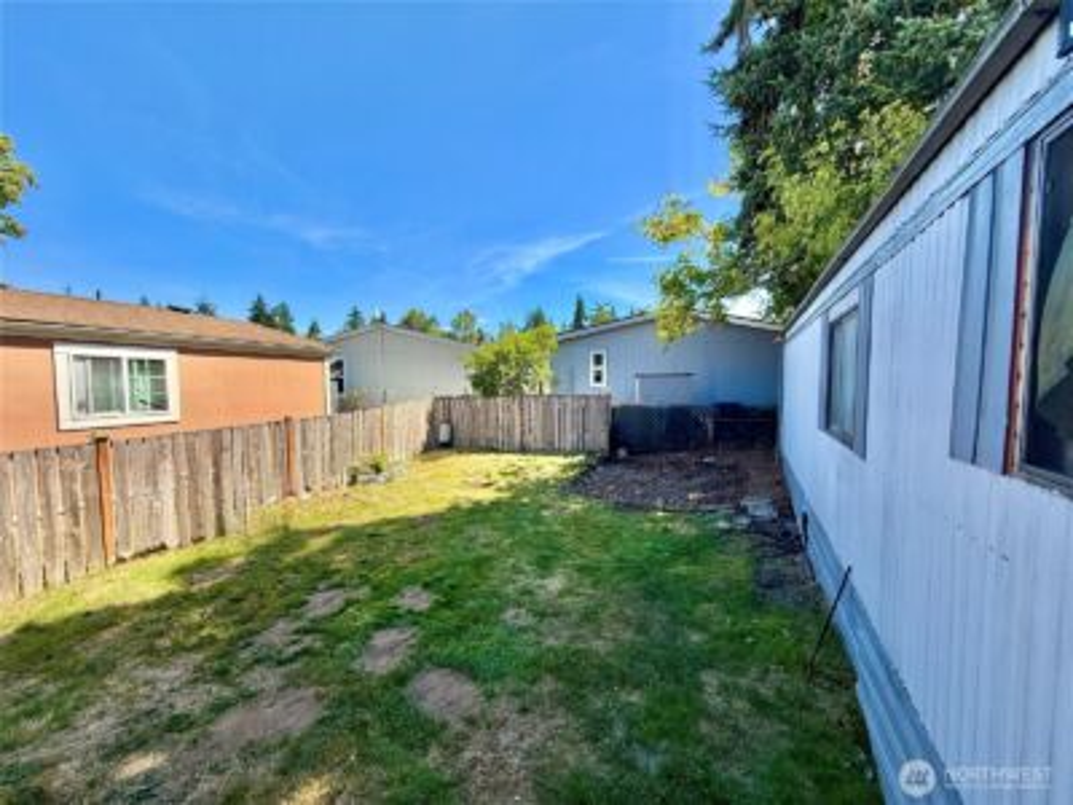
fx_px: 434
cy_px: 402
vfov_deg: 85.7
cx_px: 536
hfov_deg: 102.1
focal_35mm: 14
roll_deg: +0.1
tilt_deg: -2.4
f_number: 2.2
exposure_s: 1/1167
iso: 50
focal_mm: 2.22
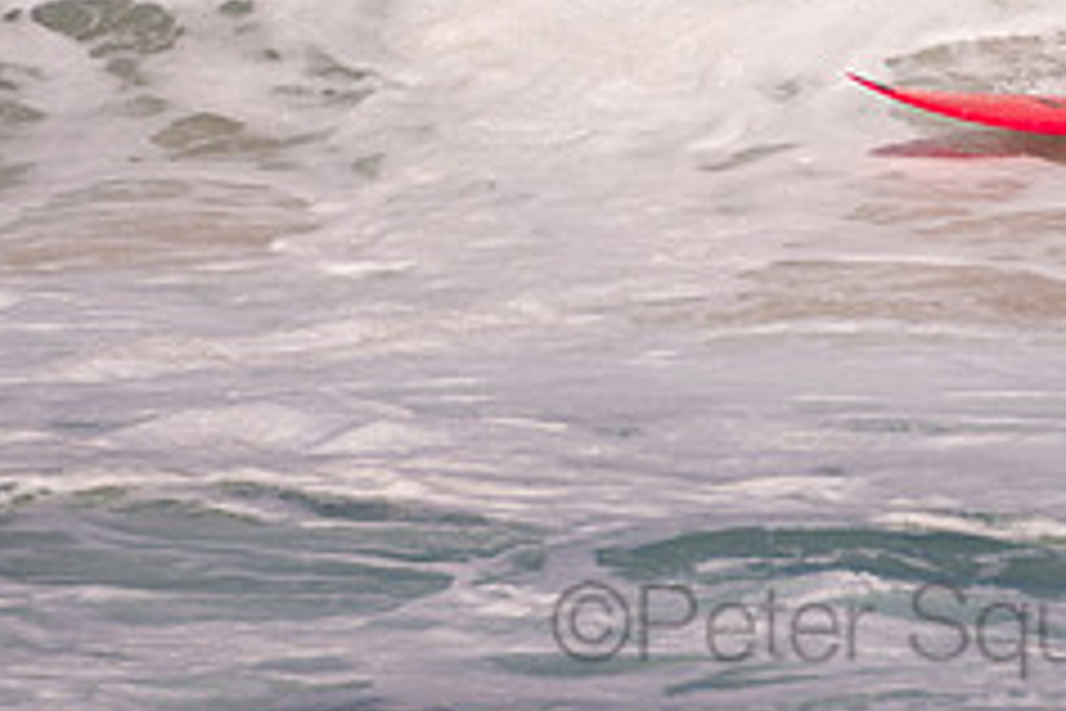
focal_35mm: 1466
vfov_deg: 0.9
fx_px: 43406
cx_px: 900
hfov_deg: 1.4
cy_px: -124
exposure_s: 1/1250
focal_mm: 400
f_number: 5.6
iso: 110
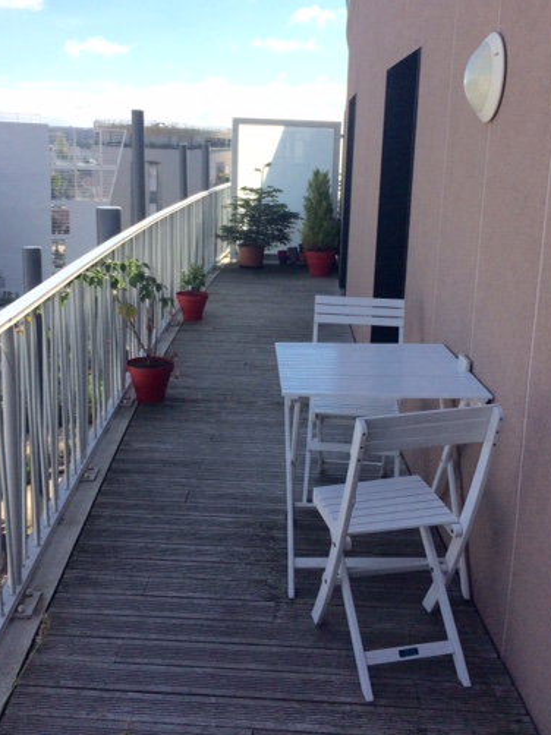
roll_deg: -0.1
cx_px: 290
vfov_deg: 49.9
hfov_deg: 38.6
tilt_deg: -12.4
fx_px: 786
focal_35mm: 37
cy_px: 303
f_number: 2.2
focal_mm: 4.15
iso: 32
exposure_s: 1/2933
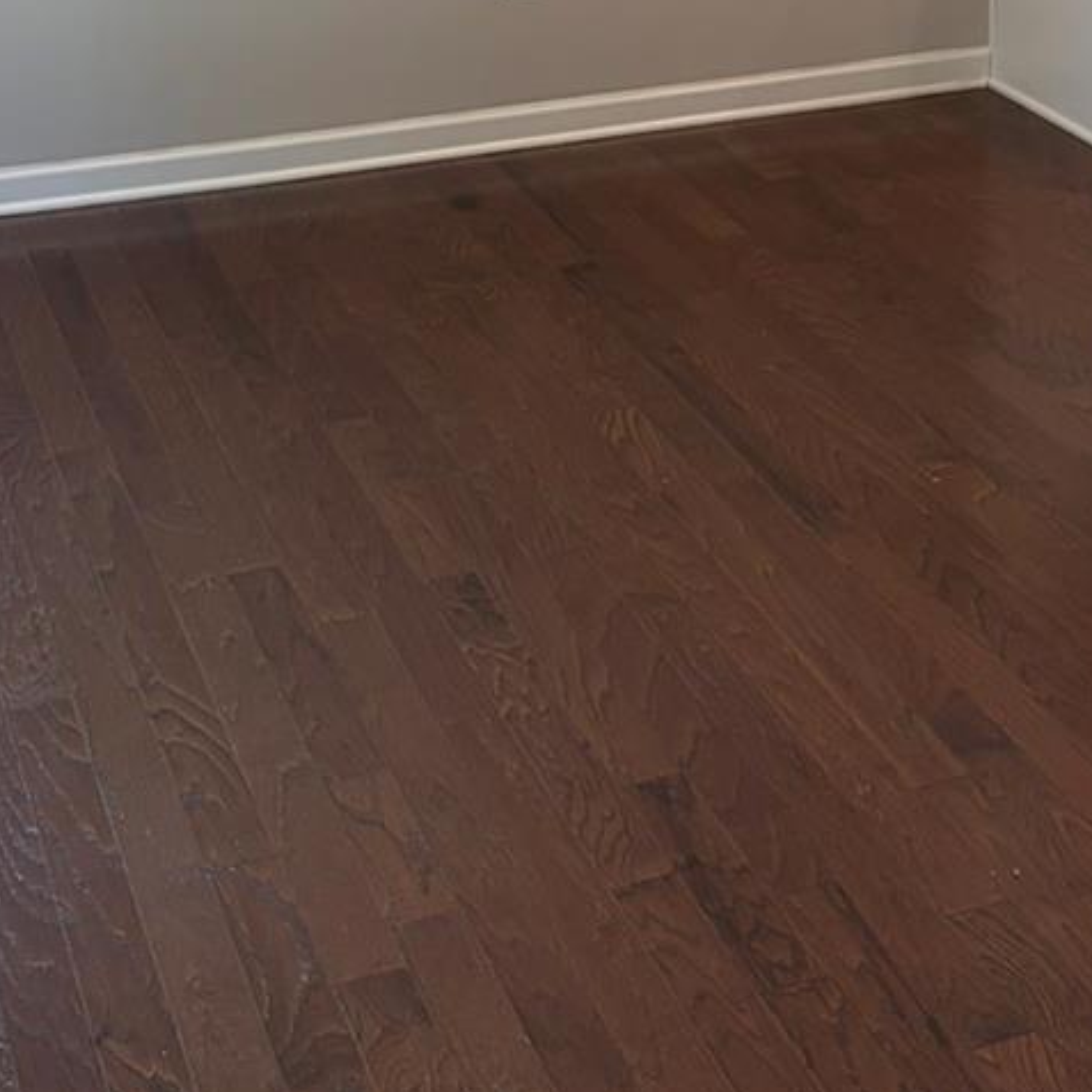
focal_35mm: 74
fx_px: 2641
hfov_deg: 22.7
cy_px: -451
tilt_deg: -3.4
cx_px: 1007
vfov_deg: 20.6
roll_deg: -1.2
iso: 100
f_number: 1.6
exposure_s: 1/120
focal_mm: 5.96
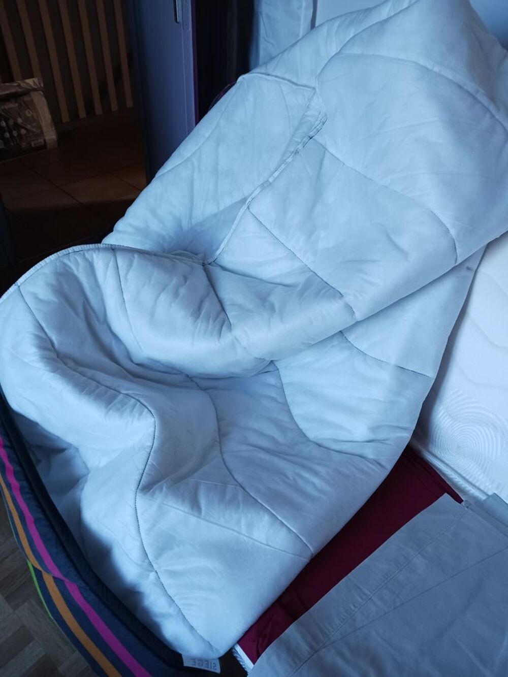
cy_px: 338
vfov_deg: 65.3
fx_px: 528
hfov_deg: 51.4
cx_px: 254
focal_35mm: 27
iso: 250
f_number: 1.8
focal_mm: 4
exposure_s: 1/33.3
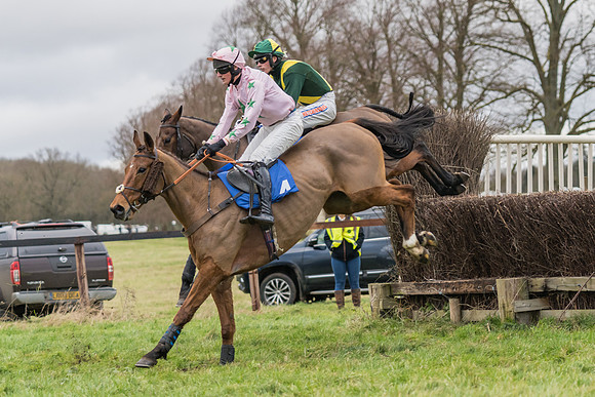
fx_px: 2607
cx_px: 472
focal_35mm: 158
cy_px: 155
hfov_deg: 13.0
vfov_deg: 8.7
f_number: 2.8
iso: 1000
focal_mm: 88
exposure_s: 1/1000
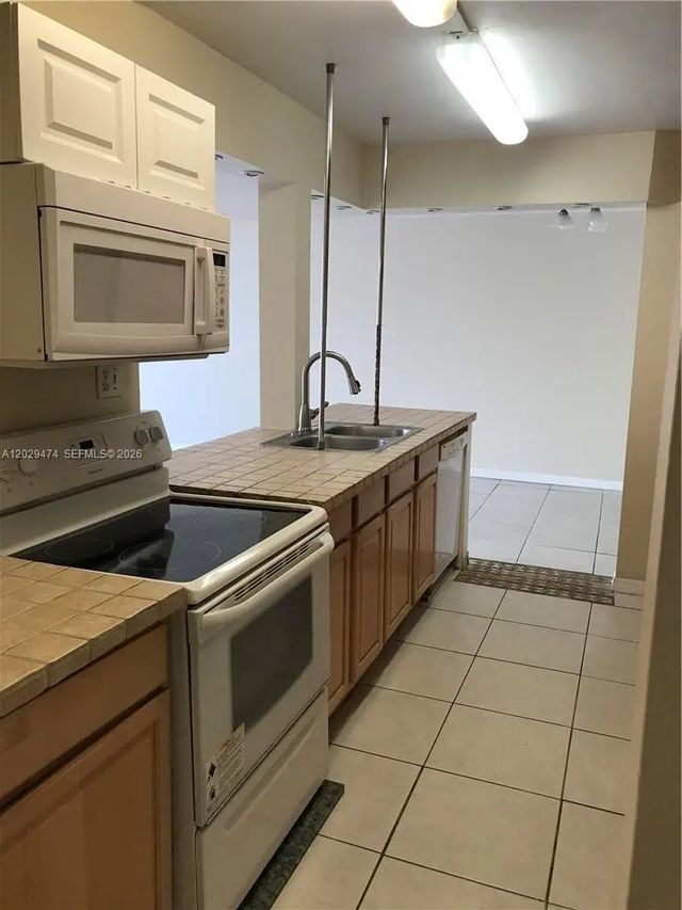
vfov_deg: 63.4
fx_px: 735
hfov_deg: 49.8
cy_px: 455
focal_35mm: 28
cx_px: 341
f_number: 1.8
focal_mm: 3.99
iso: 25
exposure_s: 1/40
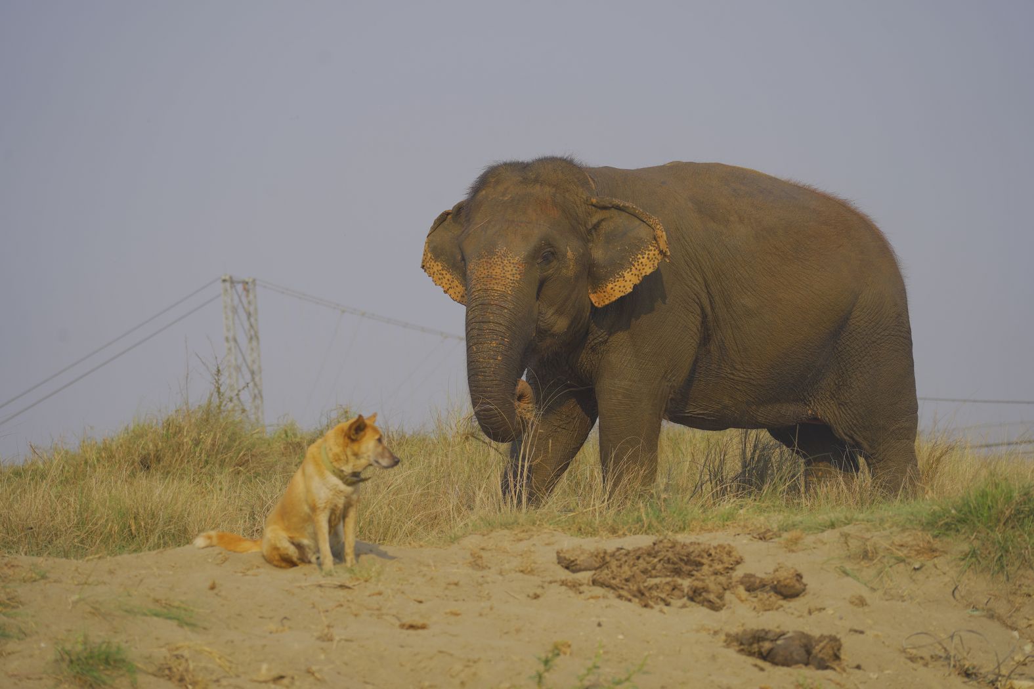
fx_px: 4164
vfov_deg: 9.5
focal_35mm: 145
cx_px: 517
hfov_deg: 14.2
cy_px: 344
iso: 100
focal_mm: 145
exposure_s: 1/250
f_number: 6.3
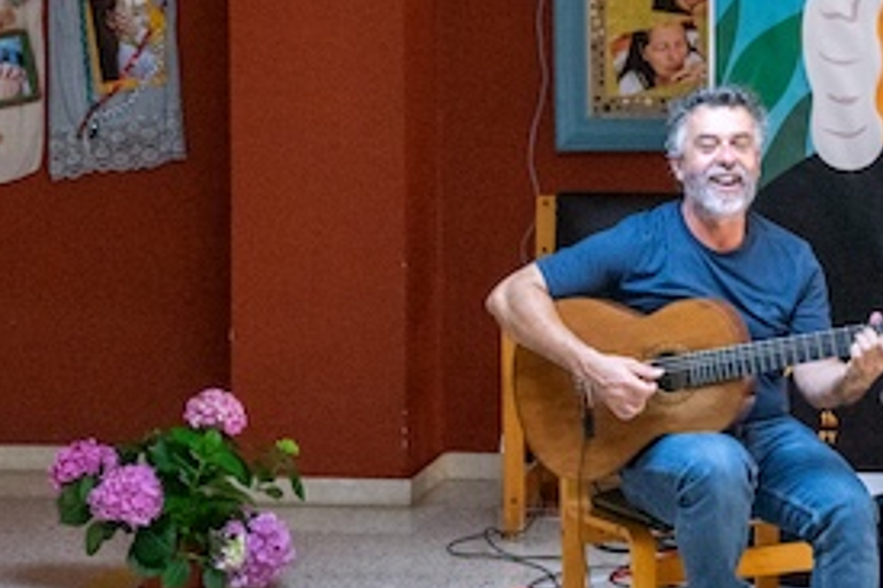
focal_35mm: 132
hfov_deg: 15.3
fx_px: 3232
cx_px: 870
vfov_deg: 10.4
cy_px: 487
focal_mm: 45.3
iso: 3200
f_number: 4
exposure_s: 1/160
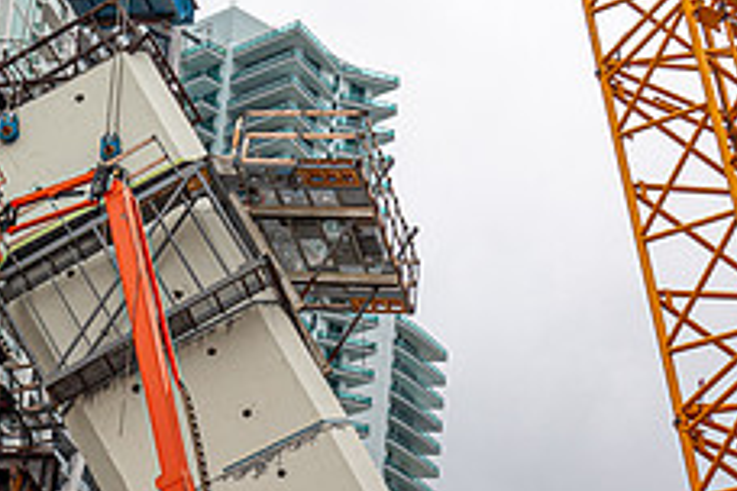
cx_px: 91
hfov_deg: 11.5
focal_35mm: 178
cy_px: 144
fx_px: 3644
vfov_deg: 7.7
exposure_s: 1/250
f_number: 6.3
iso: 125
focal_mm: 25.7
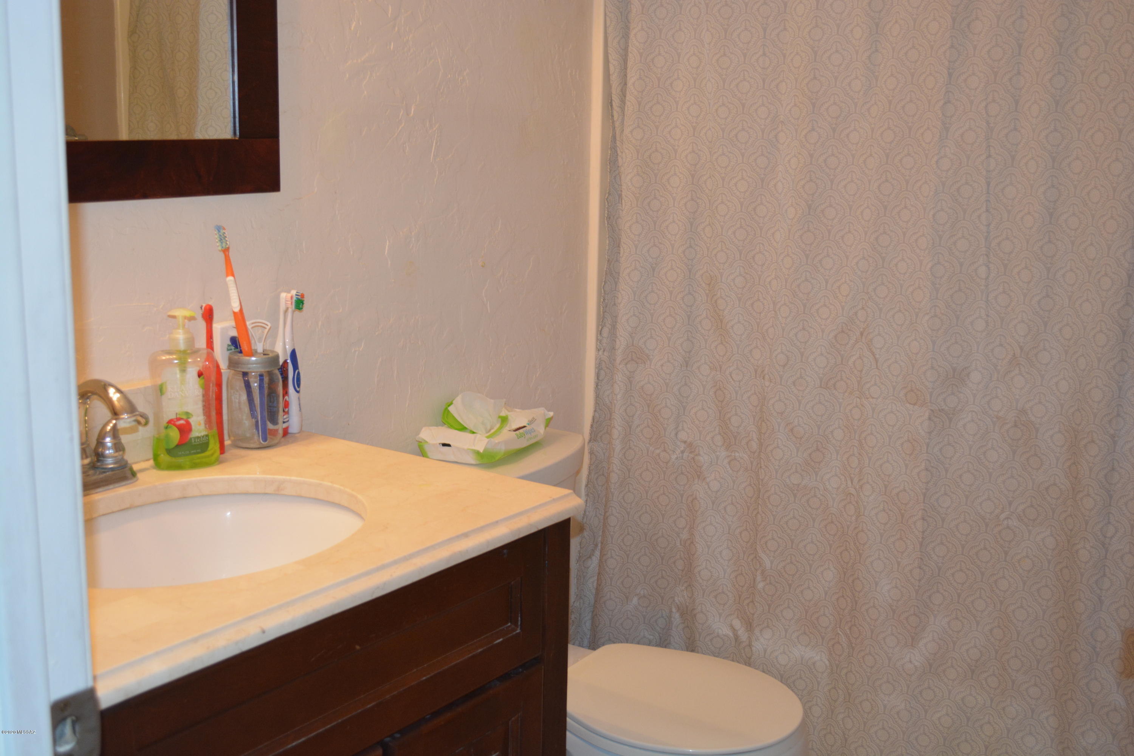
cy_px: 378
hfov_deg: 49.6
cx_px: 567
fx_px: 1228
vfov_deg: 34.2
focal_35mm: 39
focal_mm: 26
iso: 900
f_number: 4.2
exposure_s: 1/60
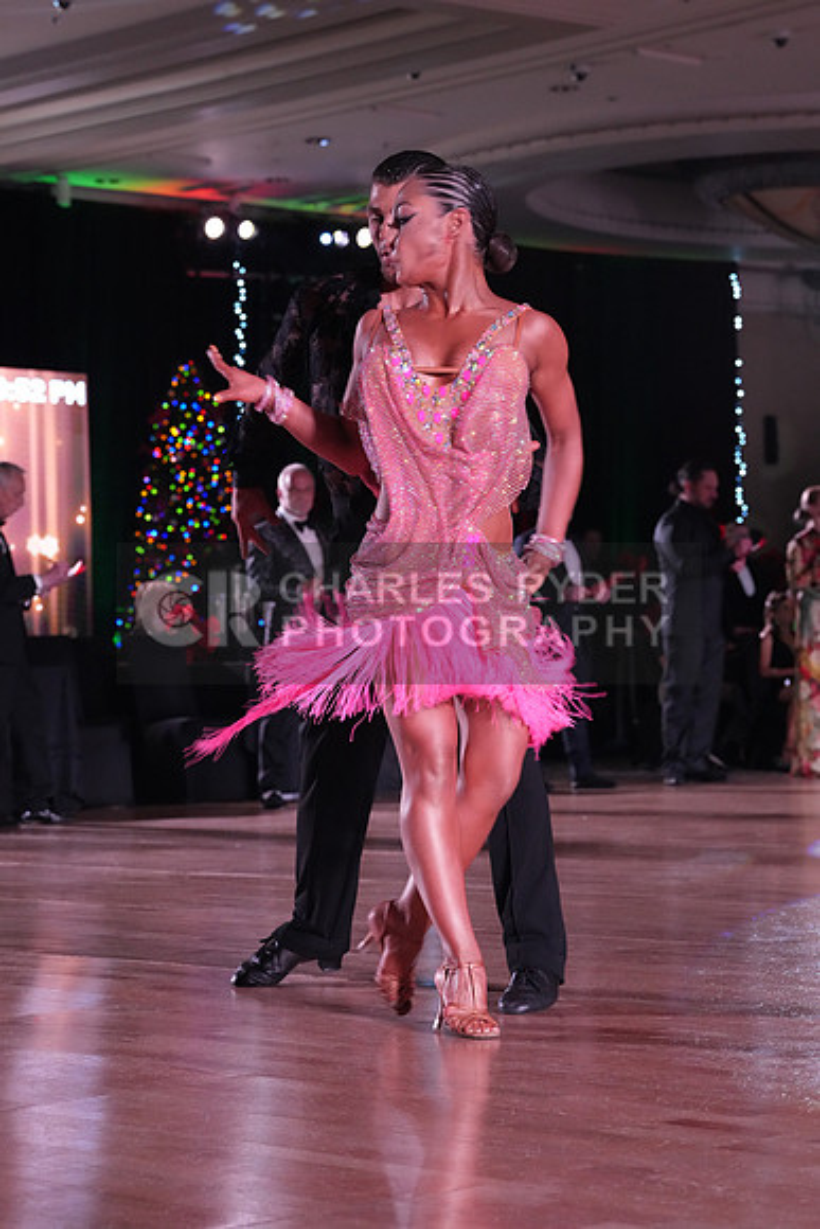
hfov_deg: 14.7
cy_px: 614
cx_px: 410
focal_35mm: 93
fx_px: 3175
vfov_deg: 21.9
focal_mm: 93
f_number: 7.1
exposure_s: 1/250
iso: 5000
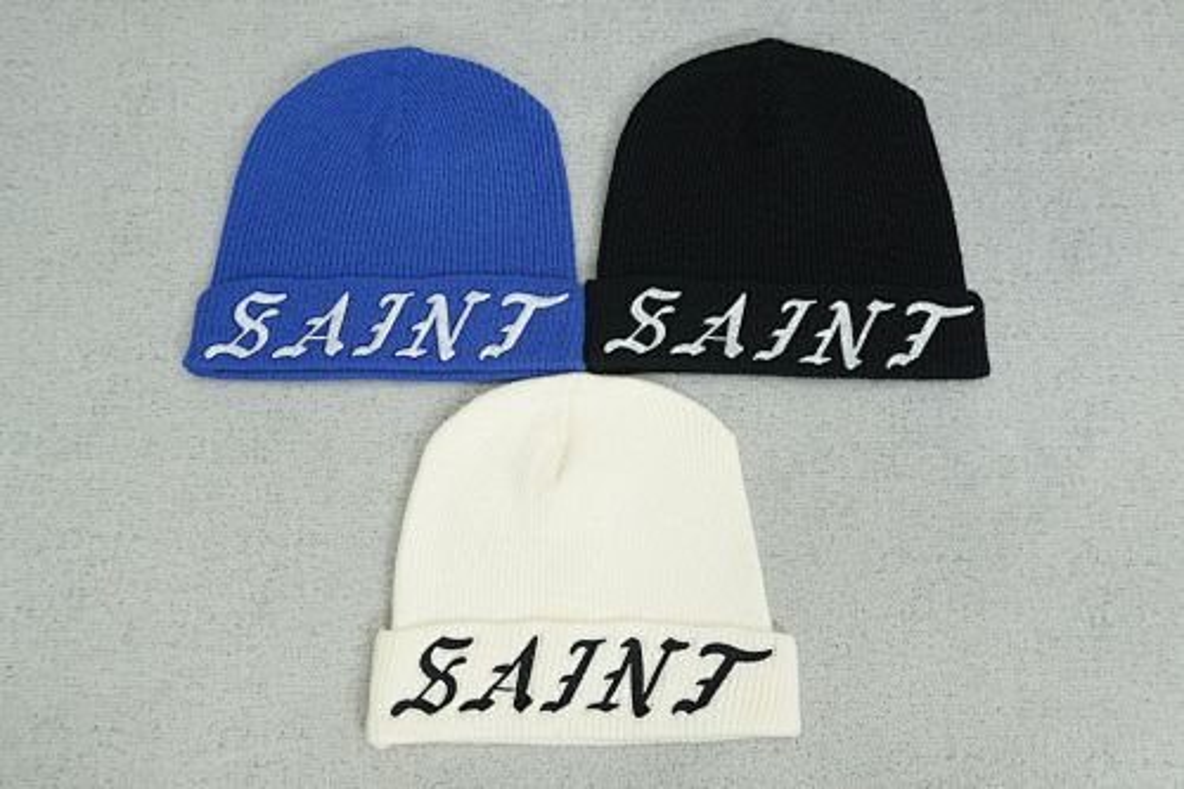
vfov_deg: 43.6
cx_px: 592
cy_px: 394
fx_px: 986
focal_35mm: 30
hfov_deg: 61.9
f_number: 8
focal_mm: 20
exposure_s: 1/160
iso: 1000
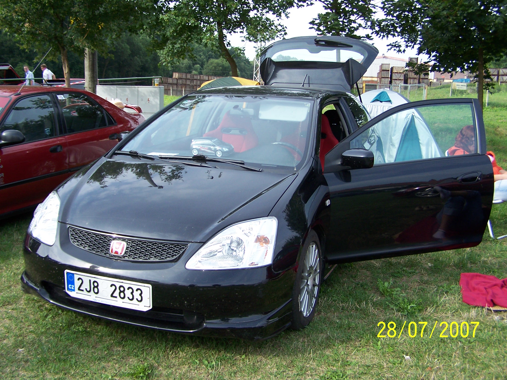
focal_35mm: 38
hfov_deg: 49.0
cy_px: 190
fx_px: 557
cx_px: 254
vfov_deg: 37.7
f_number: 2.8
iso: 80
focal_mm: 6.3
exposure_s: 1/350
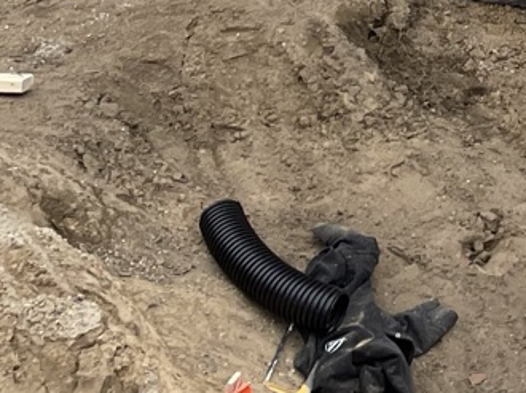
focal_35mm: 142
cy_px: -590
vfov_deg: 9.2
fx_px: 2156
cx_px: 1215
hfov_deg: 11.7
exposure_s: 1/1233
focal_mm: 4.2
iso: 32
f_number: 1.6
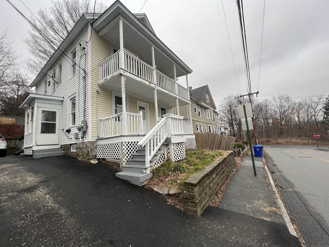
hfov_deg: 106.2
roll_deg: +4.1
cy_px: 124
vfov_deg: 89.9
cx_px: 164
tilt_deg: +7.2
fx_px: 124
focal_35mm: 13
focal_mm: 1.57
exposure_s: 1/102
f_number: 1.8
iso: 32
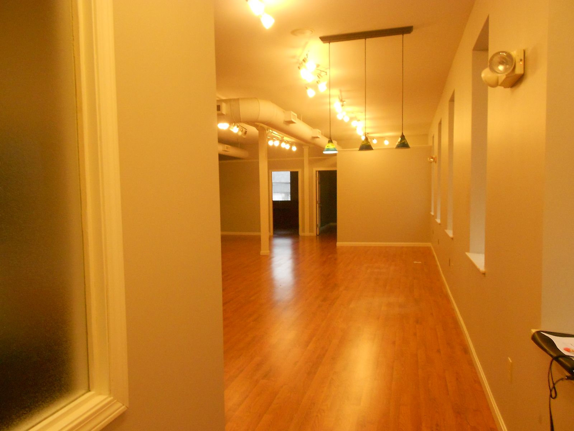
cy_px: 216
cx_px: 287
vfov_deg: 53.1
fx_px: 431
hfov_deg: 67.3
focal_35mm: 26
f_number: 3.2
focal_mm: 4.6
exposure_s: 1/50
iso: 400
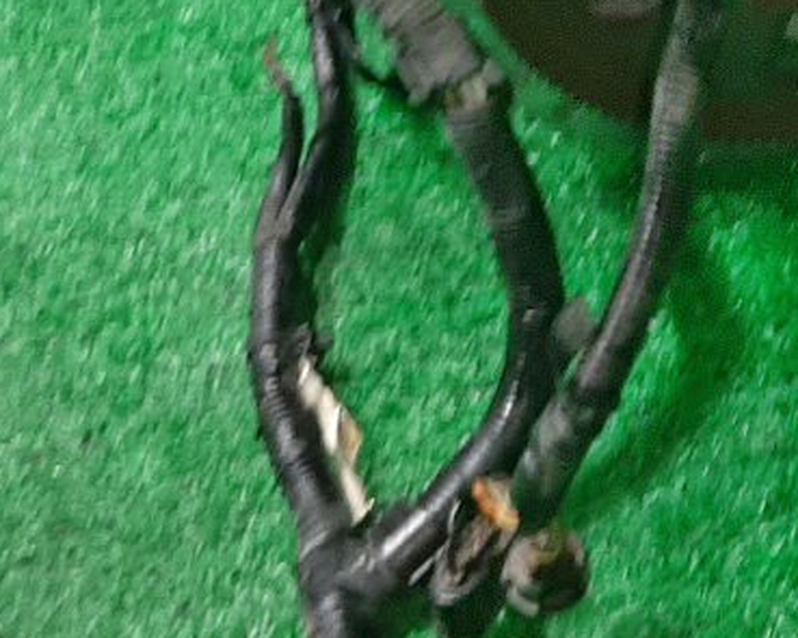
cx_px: 887
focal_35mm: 99
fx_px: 2338
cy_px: 87
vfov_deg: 15.4
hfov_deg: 18.6
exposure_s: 1/33
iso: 167
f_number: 1.7
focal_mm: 3.93
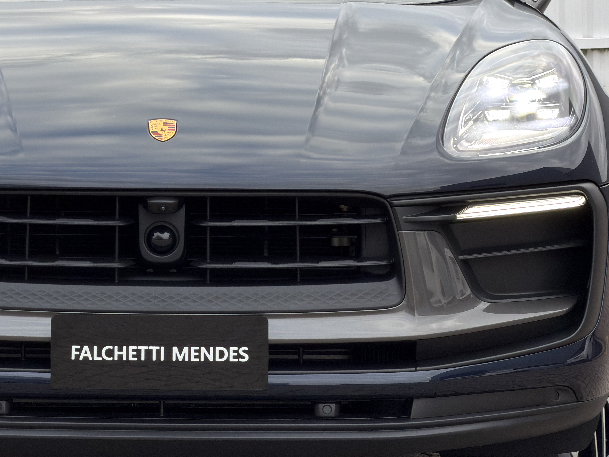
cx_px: 146
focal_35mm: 203
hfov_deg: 9.7
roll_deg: -1.7
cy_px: 131
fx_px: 3571
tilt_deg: -1.9
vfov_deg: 7.3
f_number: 2.8
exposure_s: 1/121
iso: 50
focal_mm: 16.89
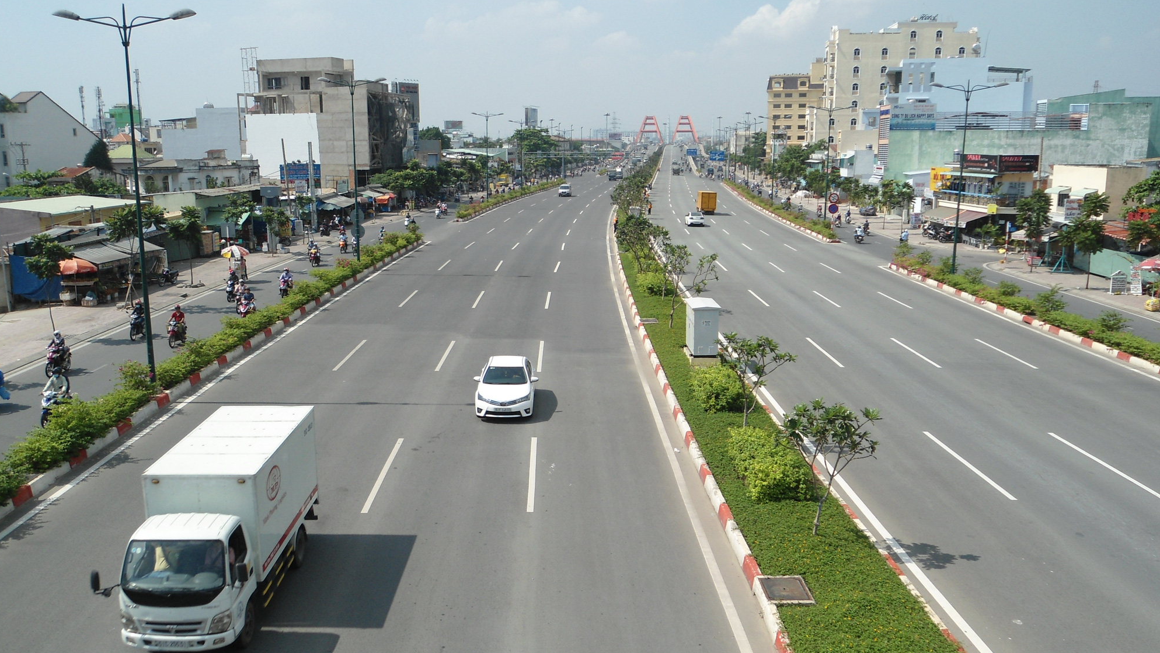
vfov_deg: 34.6
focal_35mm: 34
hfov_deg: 58.0
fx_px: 1046
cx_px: 577
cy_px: 362
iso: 80
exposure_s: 1/160
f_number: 8.5
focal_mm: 5.6
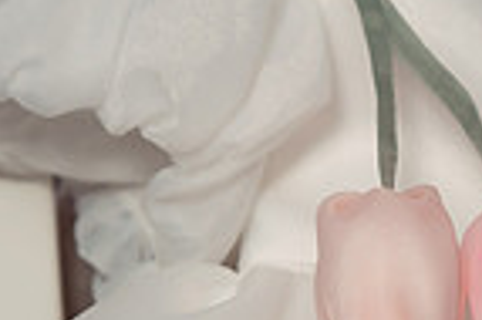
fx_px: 3156
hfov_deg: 8.7
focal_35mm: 236
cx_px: 378
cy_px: 317
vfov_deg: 5.8
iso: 400
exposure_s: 1/250
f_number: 3.2
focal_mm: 58
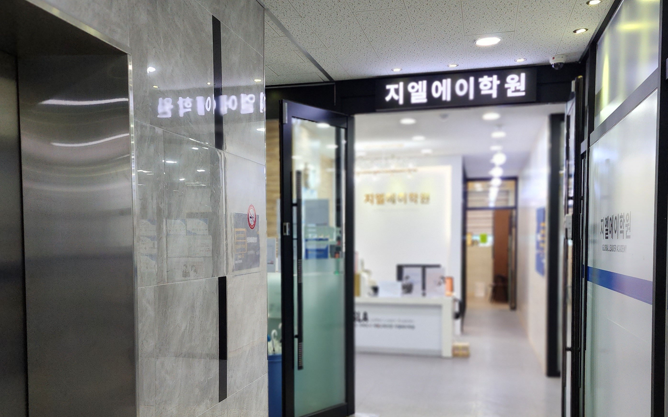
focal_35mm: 35
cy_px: 281
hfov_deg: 55.3
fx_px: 637
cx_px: 318
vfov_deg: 35.9
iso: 200
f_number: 1.8
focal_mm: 6.4
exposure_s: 1/120
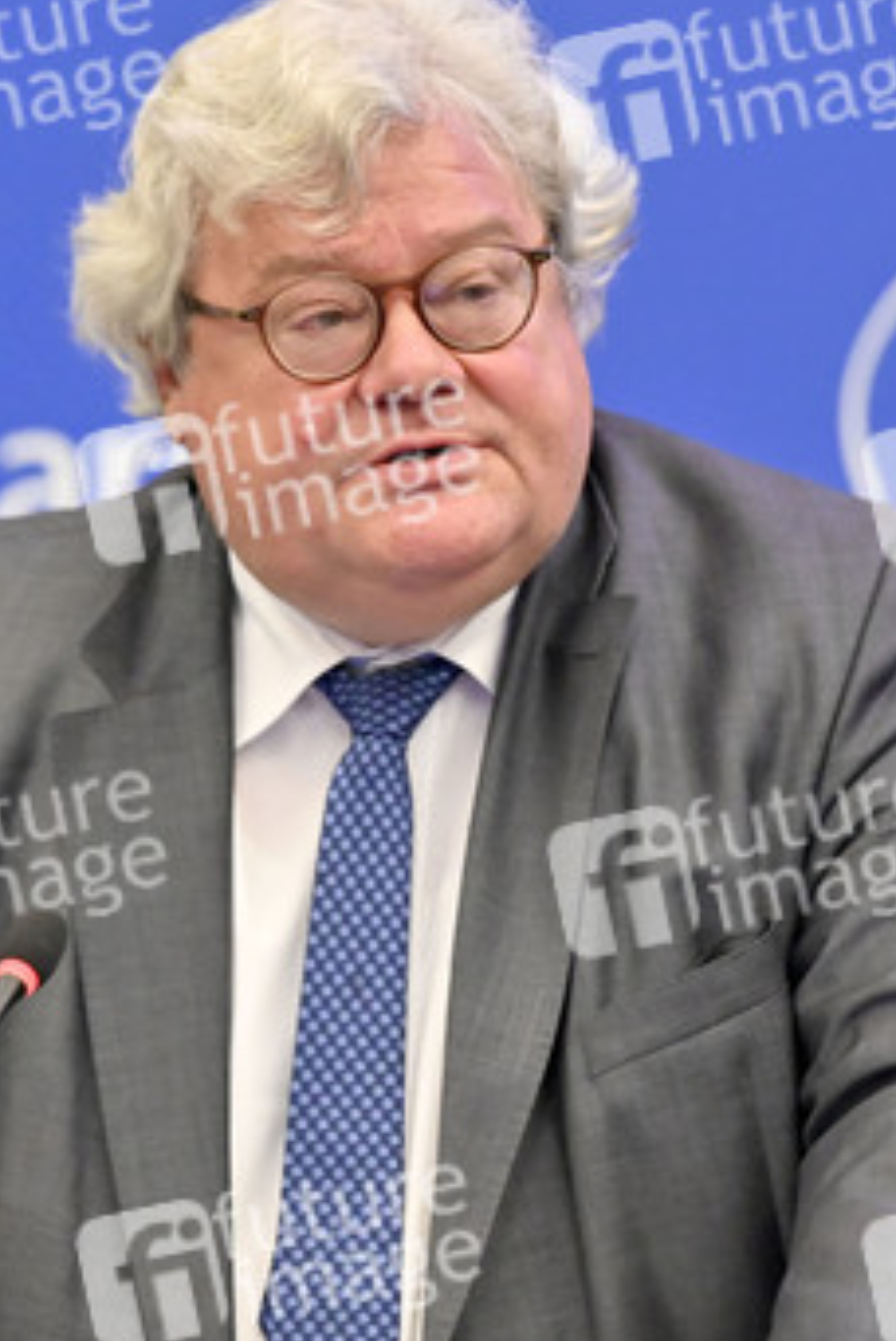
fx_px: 6110
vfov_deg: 12.5
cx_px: 395
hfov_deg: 8.4
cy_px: 669
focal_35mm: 164
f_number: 2.8
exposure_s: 1/800
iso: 5000
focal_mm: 140
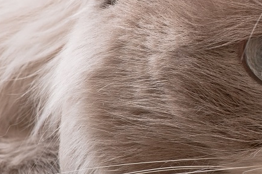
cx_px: 348
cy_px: 34
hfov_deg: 4.7
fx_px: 3173
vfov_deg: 3.1
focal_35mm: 436
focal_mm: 105
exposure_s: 1/200
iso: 100
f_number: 13
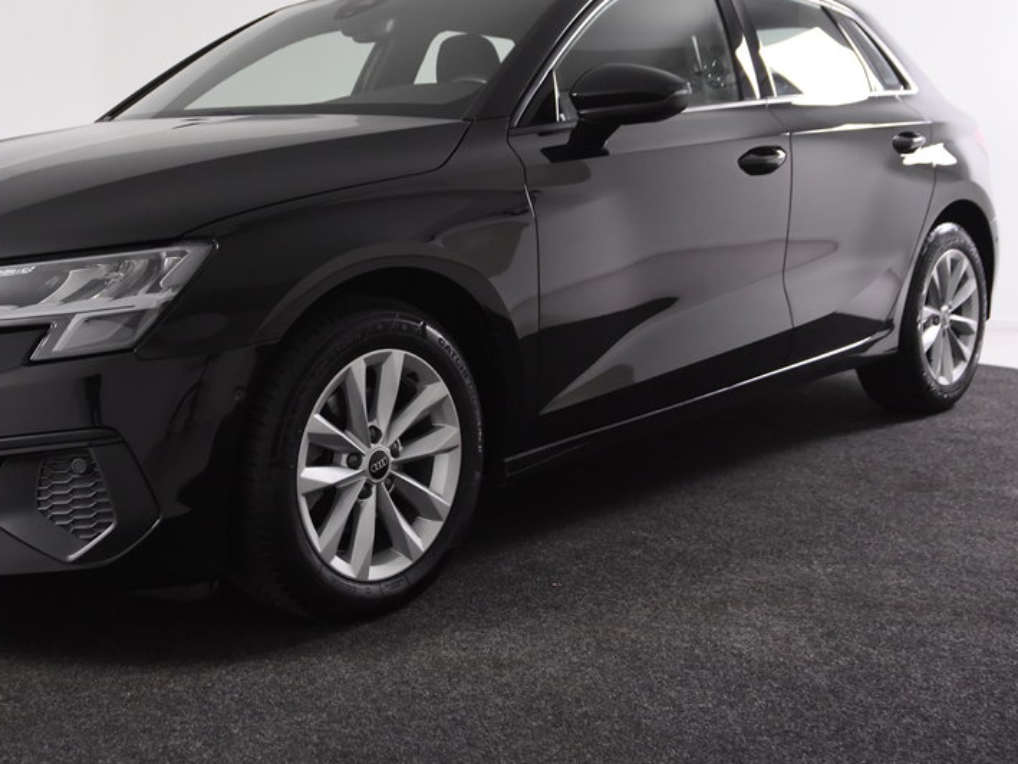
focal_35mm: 50
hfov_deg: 37.6
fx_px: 1471
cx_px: 310
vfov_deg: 29.0
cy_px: 294
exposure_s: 1/60
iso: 1600
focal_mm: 24
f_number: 4
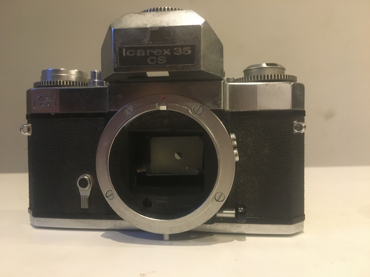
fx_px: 310
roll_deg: +0.4
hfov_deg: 61.7
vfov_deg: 48.2
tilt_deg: -1.0
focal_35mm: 29
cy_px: 138
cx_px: 185
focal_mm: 4.15
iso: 250
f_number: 2.2
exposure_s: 1/17
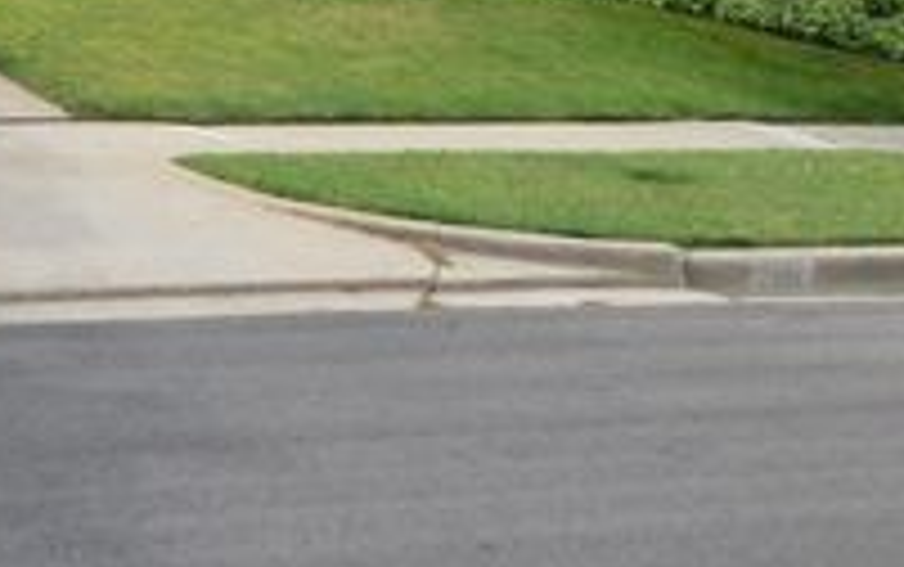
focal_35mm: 79
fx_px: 1948
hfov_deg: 25.2
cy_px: -160
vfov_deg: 15.8
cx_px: 54
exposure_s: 1/640
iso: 125
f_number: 3.2
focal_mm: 5.3
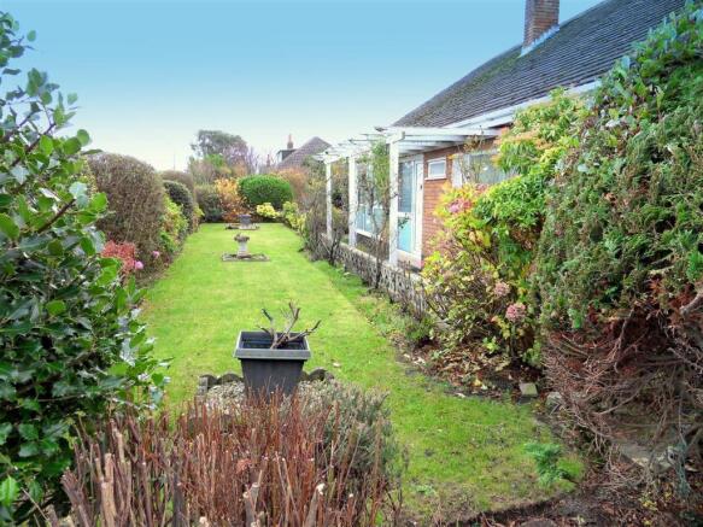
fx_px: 487
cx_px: 352
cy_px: 264
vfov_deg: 56.8
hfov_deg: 71.6
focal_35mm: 24
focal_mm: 4.2
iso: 80
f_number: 3.3
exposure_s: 1/90
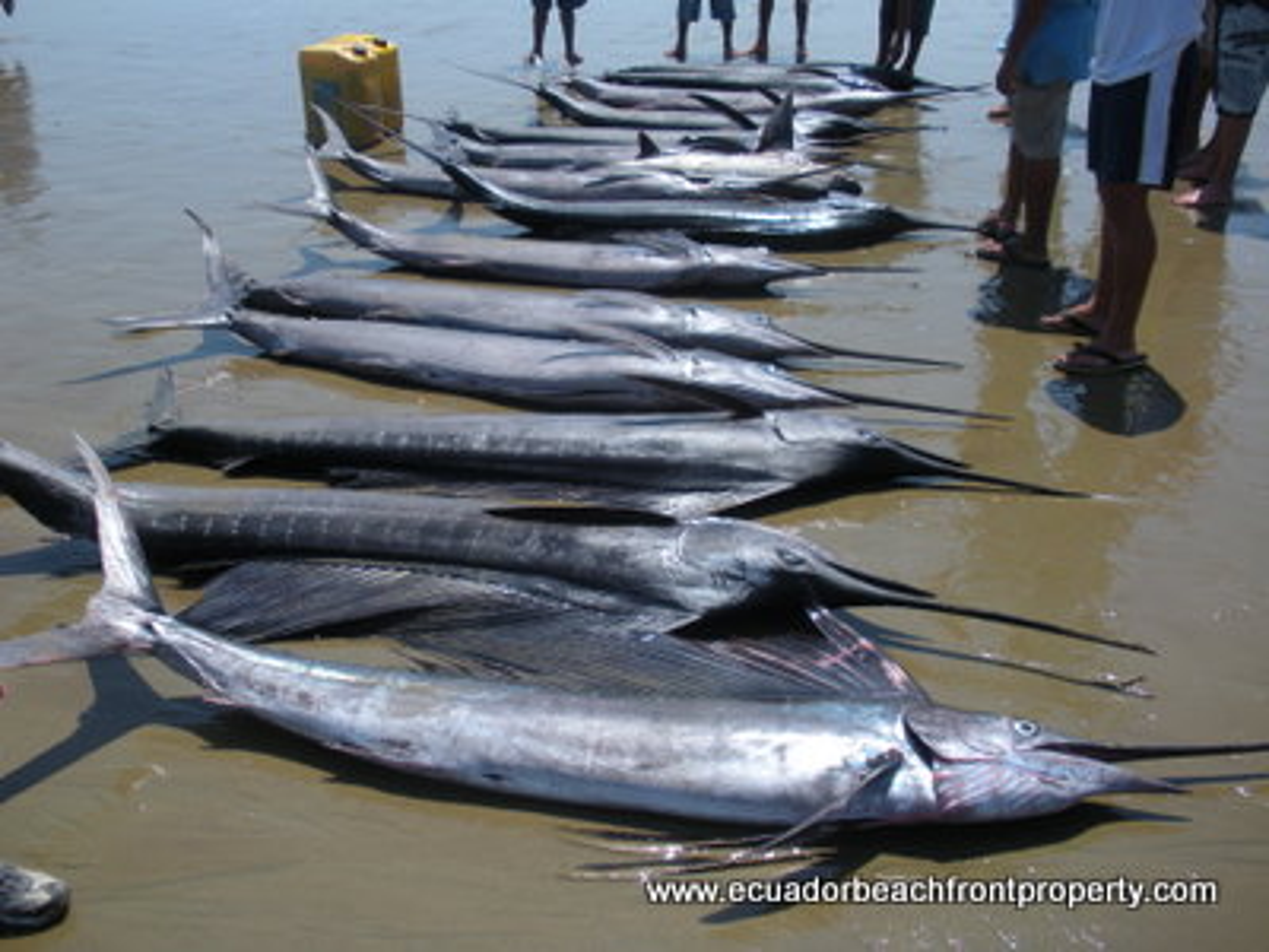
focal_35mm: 36
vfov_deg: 39.7
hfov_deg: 51.4
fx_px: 1320
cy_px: 476
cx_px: 634
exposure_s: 1/734
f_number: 3.5
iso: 64
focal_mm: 6.3
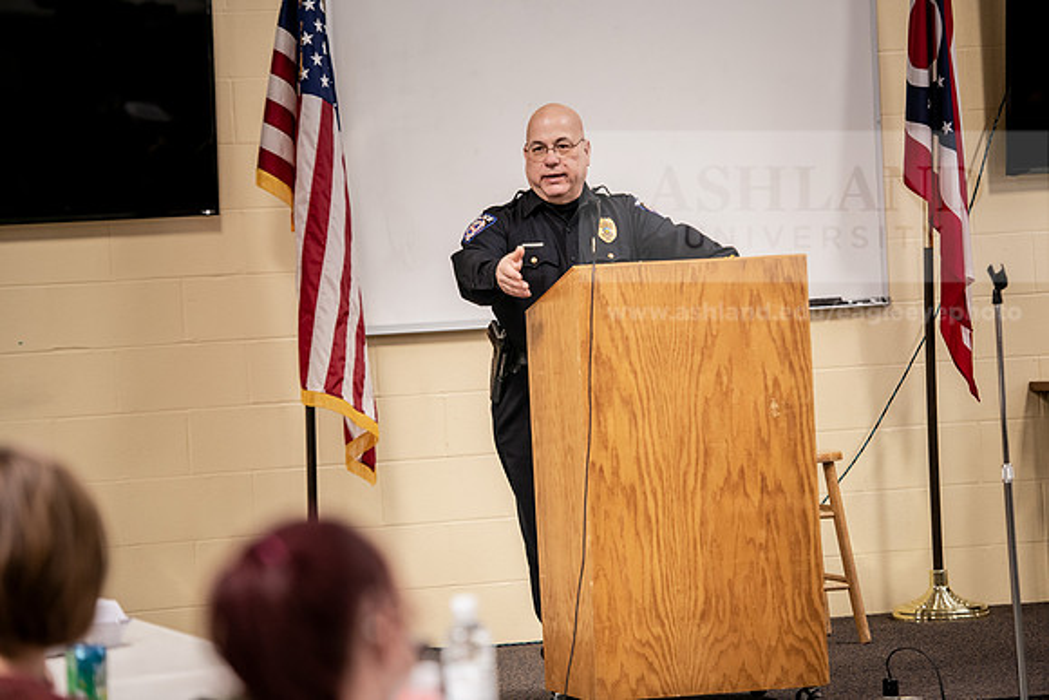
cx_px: 524
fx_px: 4080
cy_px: 350
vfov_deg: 9.8
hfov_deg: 14.7
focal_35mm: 140
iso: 1600
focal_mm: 140
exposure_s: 1/200
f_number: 3.2
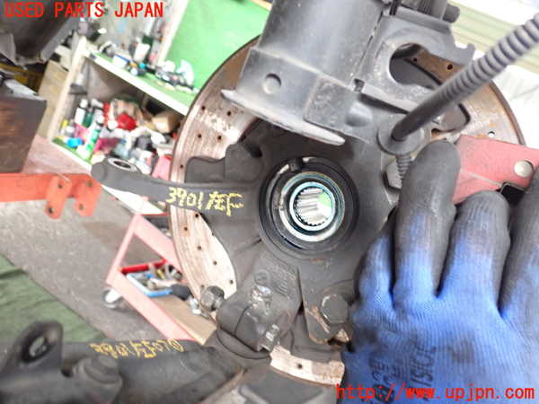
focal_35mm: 30
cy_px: 202
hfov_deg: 60.0
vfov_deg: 46.8
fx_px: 467
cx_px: 270
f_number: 2.3
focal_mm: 5.4
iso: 400
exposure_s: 1/30
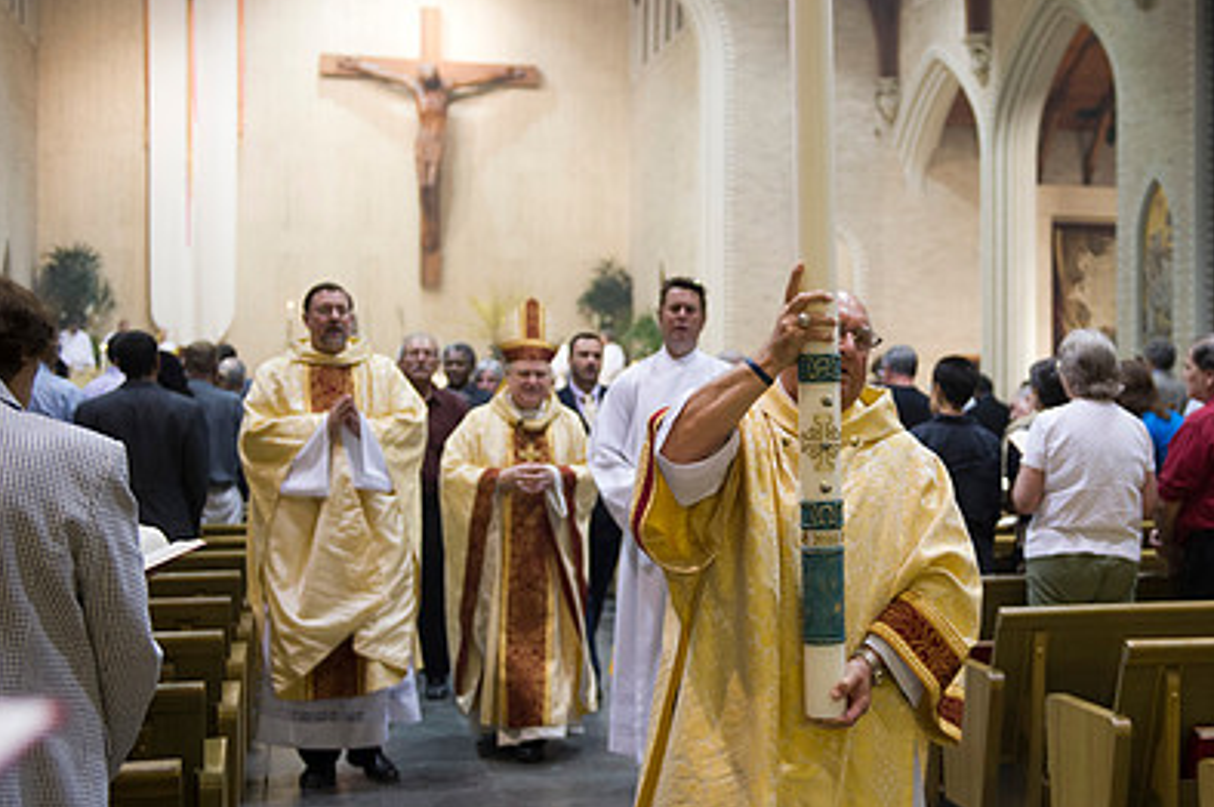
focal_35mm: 56
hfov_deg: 35.1
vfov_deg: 24.1
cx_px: 878
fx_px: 1887
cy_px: 373
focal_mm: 38
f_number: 2.8
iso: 1600
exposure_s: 1/80
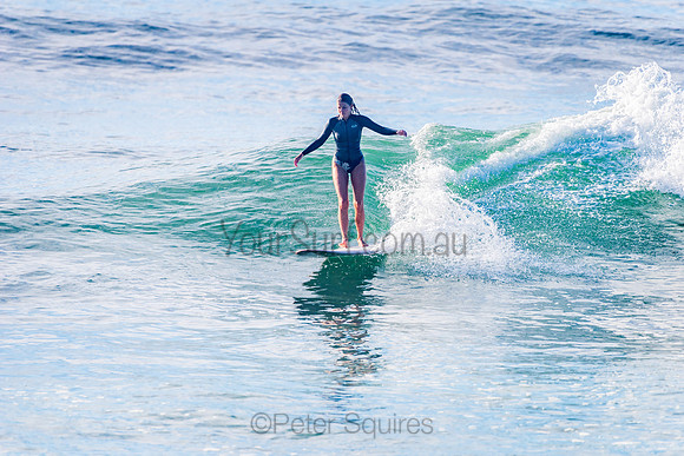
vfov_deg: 2.8
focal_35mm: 500
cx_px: 342
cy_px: 228
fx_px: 9502
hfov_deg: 4.1
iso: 280
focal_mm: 500
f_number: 5.6
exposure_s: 1/2000
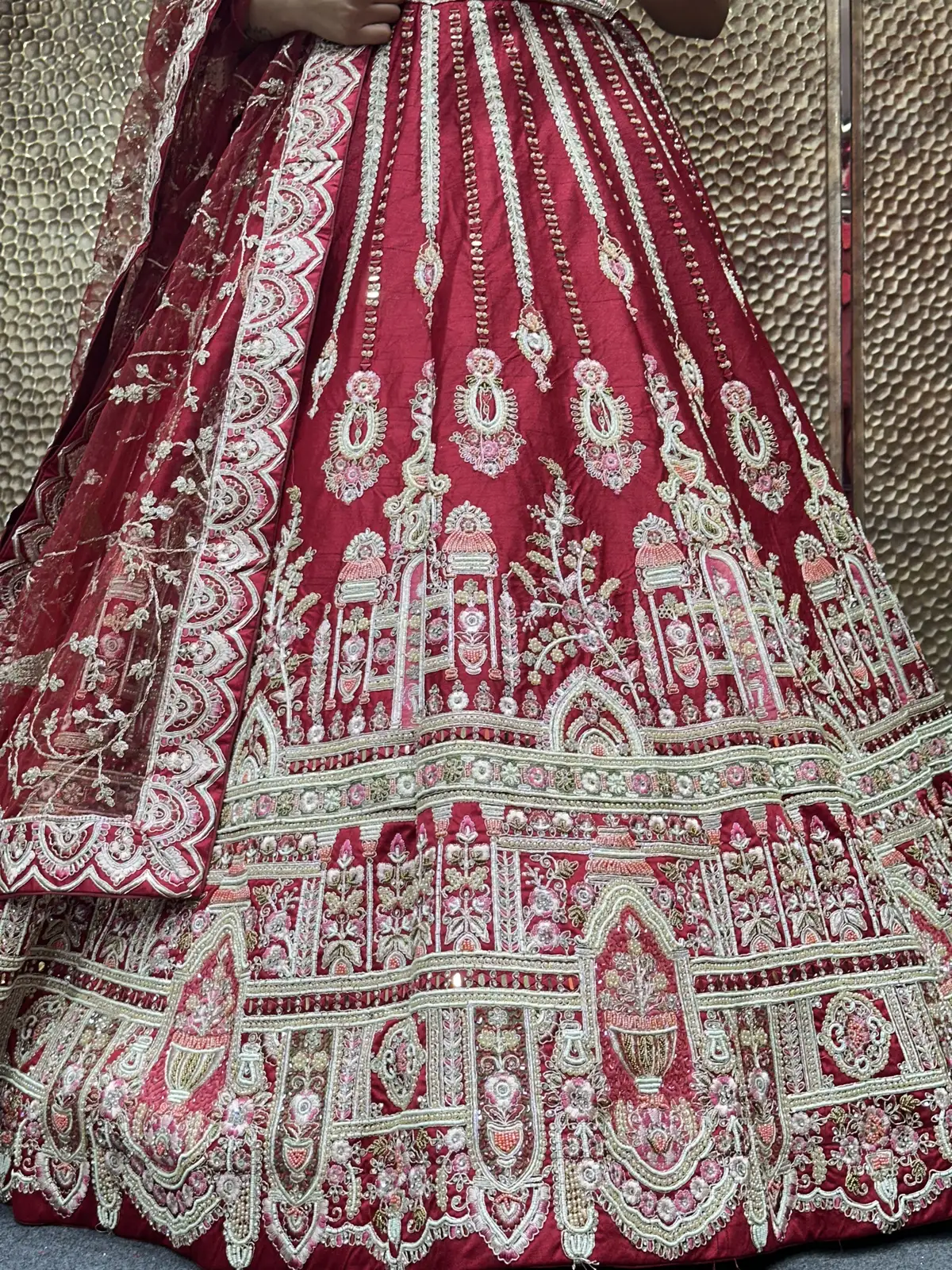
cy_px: 635
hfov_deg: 30.3
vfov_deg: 39.7
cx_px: 476
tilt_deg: +0.2
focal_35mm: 48
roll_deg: -0.5
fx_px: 1760
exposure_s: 1/100
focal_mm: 6.86
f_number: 1.78
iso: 64
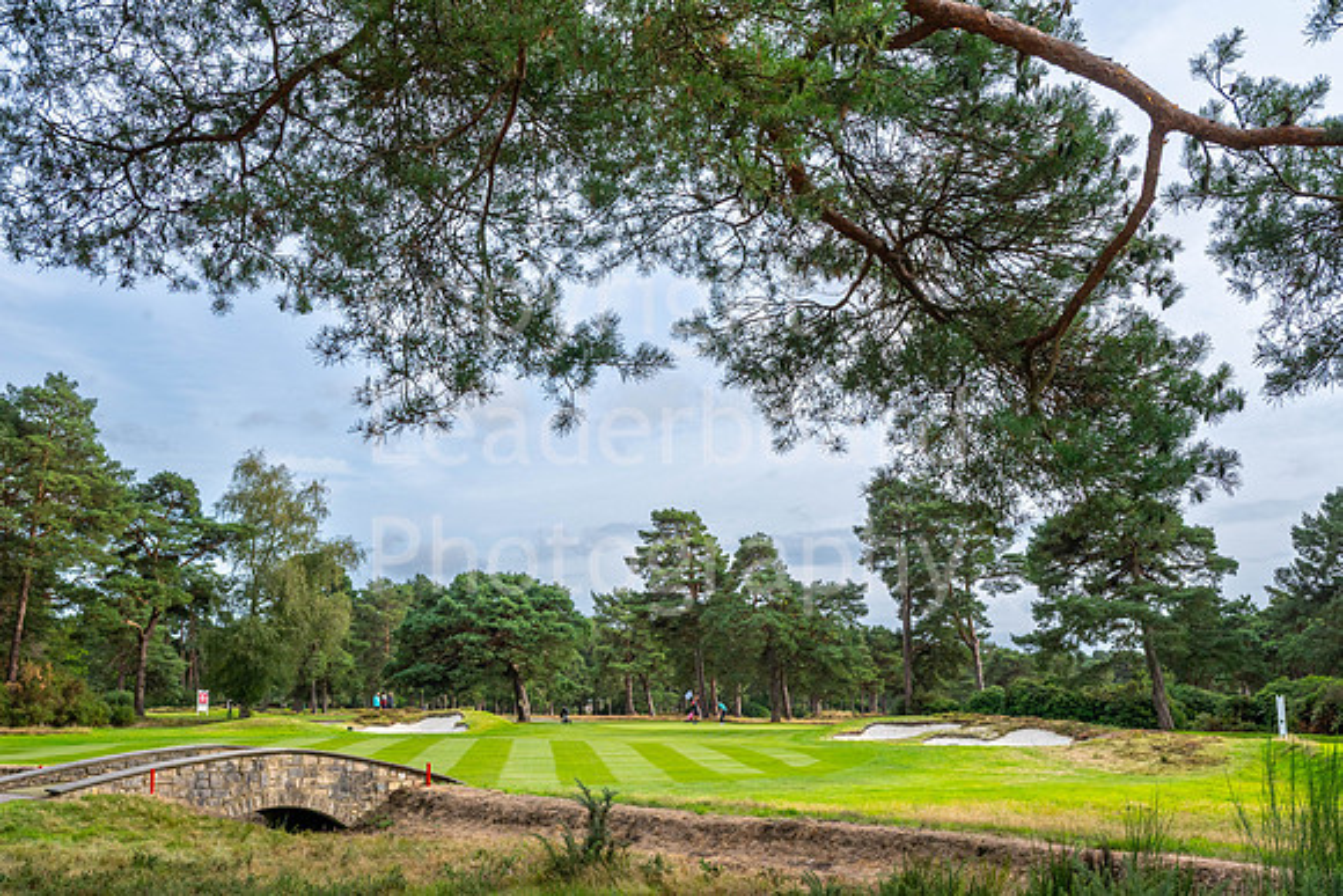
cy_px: 448
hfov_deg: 50.7
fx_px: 1418
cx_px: 672
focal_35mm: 38
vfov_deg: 35.1
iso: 500
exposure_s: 1/1000
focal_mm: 38
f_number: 9
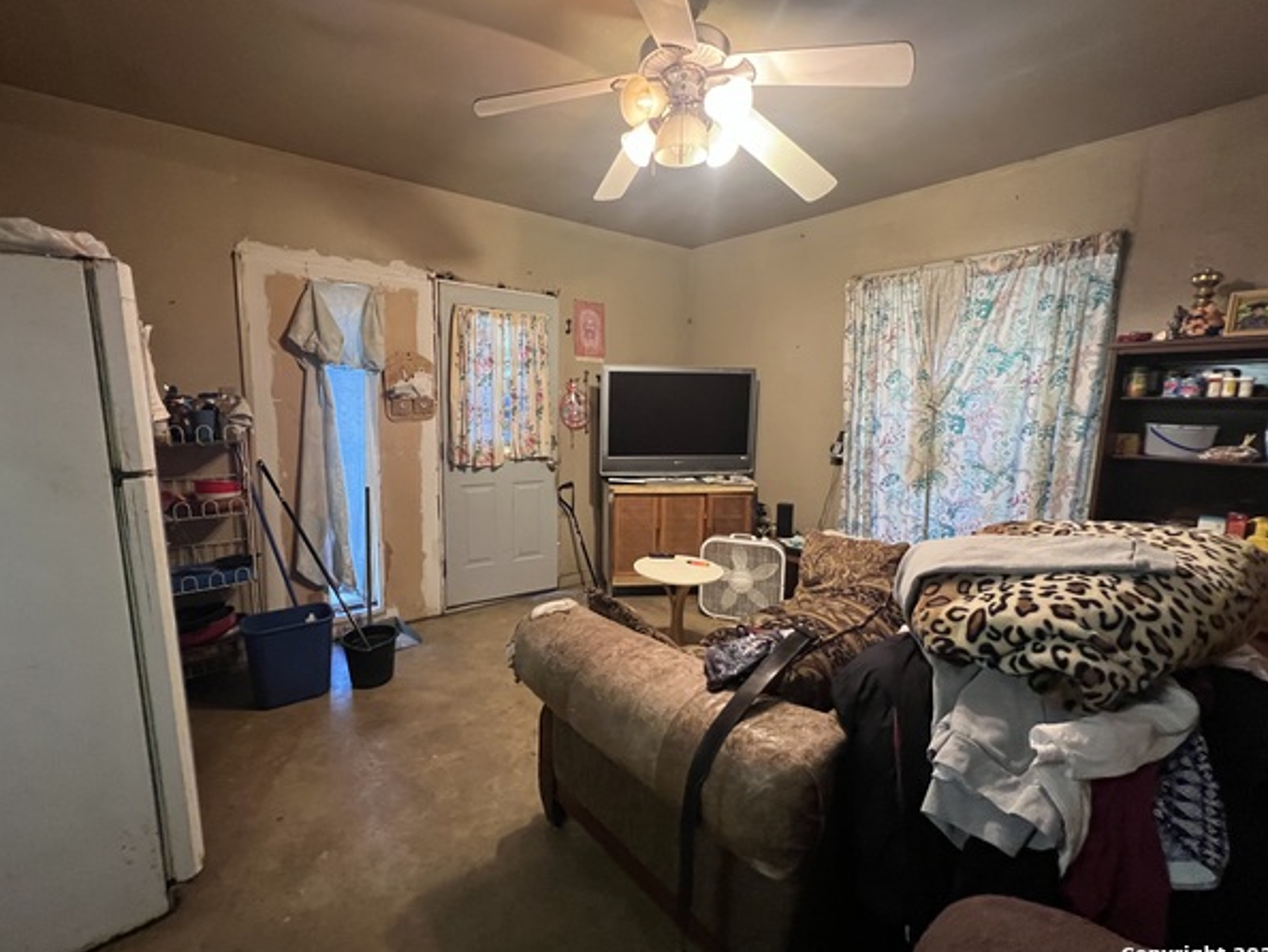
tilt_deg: -7.3
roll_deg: -1.0
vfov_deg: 85.7
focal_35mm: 14
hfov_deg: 102.0
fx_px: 513
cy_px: 480
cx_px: 608
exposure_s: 1/60
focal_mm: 1.57
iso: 640
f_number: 1.8
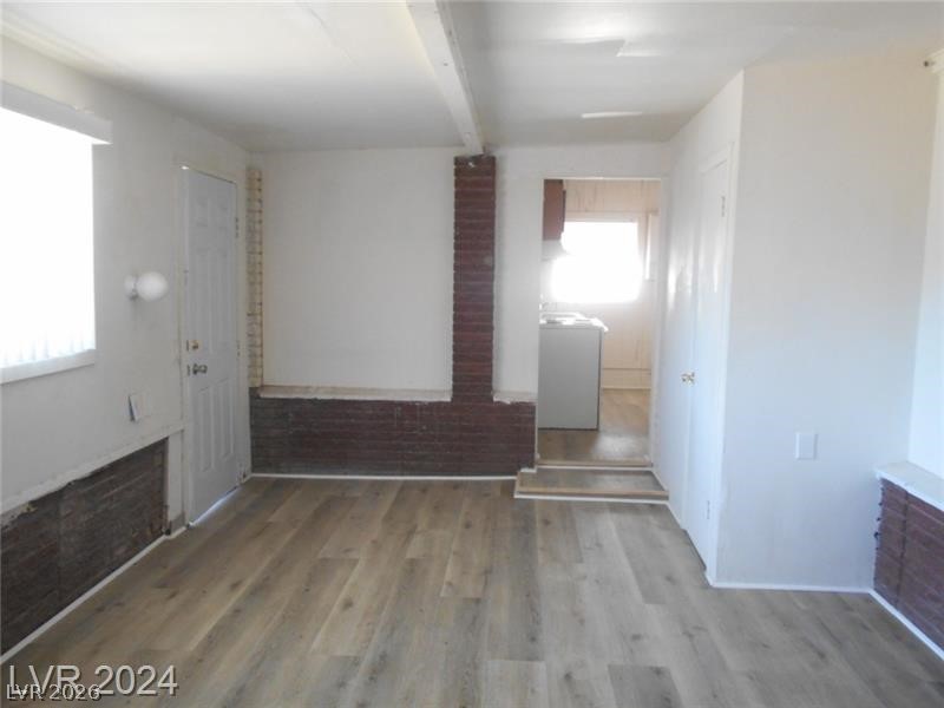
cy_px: 354
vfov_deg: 53.1
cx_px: 472
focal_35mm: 26
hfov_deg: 67.3
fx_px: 709
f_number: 3.2
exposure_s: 1/30
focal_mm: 4.6
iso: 360
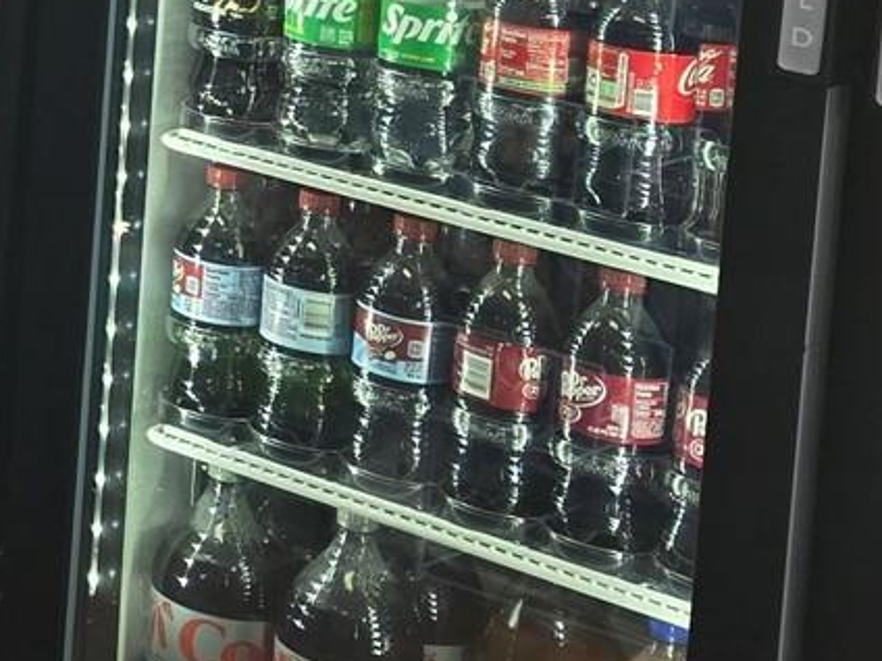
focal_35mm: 111
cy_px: -424
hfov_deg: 13.4
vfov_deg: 12.5
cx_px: -1194
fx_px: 2828
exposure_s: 1/120
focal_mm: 6.3
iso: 160
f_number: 1.7
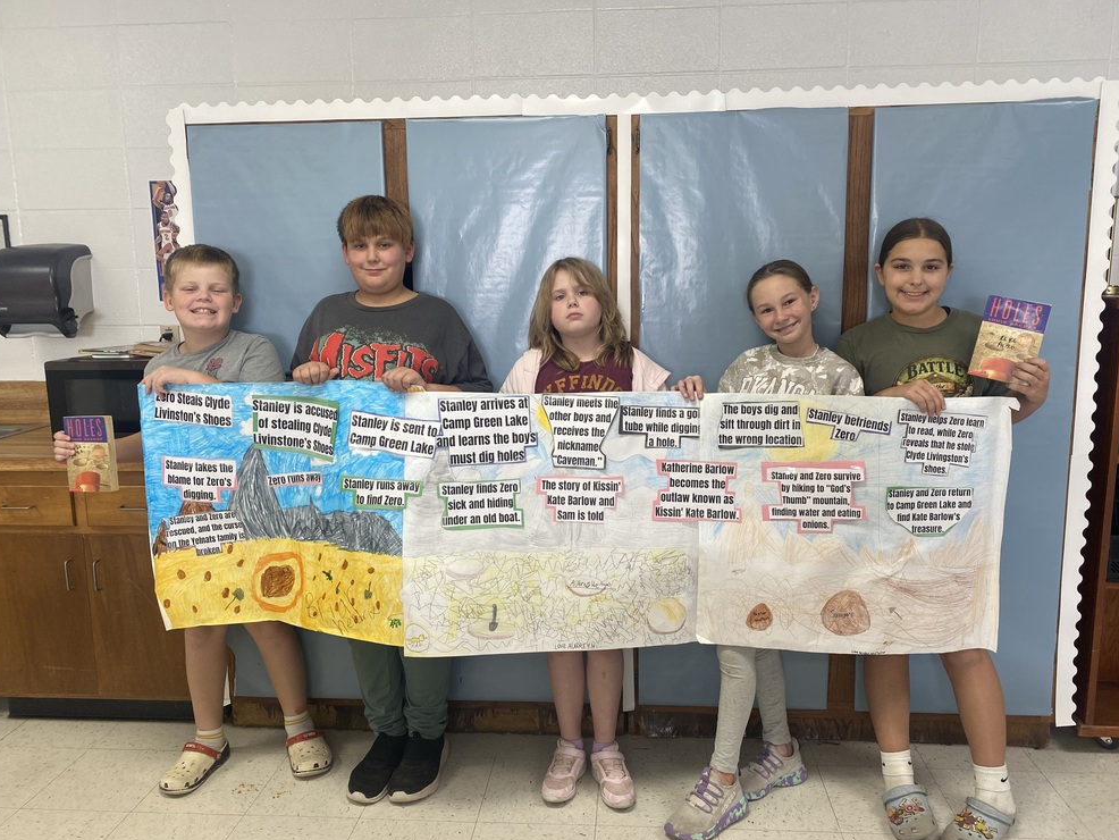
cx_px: 565
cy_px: 435
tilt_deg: -10.4
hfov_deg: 65.3
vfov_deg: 51.4
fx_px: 873
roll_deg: +0.2
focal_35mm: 27
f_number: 1.8
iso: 64
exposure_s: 1/60
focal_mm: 4.25
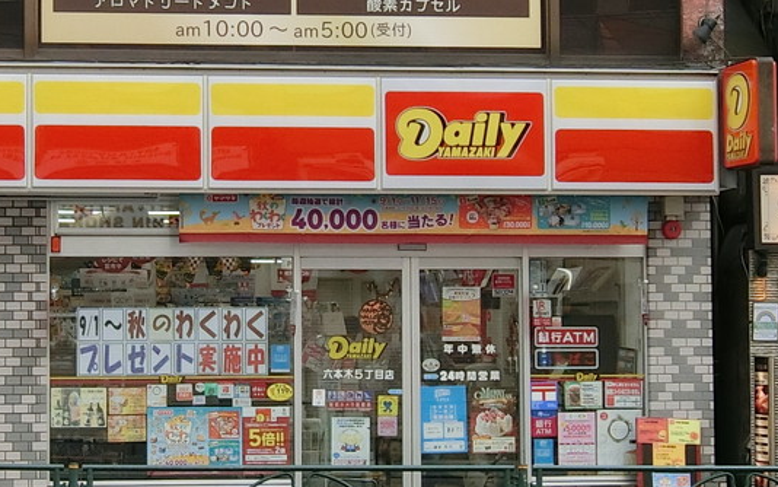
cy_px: 267
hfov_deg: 19.1
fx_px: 2290
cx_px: 133
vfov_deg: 12.1
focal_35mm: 108
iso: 80
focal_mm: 7.2
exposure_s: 1/320
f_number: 3.4
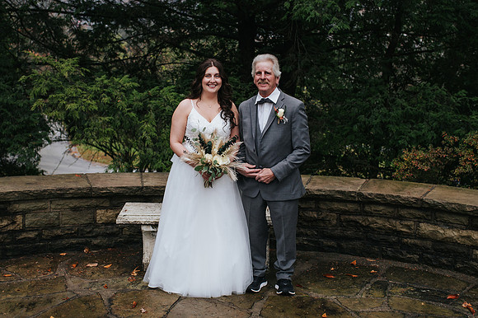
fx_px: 631
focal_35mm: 48
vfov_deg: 28.3
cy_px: 165
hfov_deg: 41.5
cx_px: 223
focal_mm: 35
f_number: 3.2
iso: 800
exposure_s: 1/400
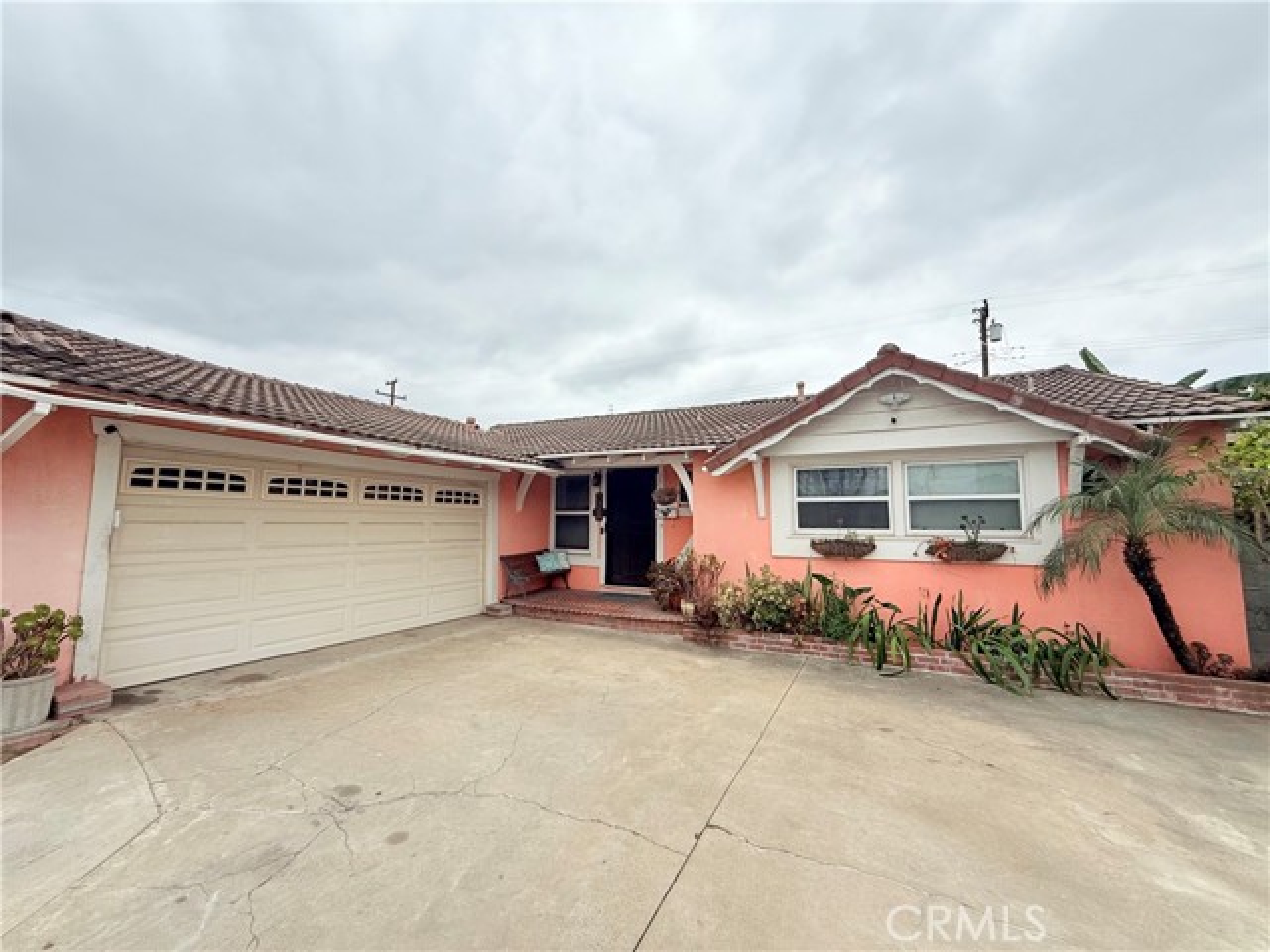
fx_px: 514
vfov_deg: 85.7
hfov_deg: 102.1
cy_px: 476
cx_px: 635
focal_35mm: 14
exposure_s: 1/3663
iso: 50
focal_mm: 2.22
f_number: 2.2
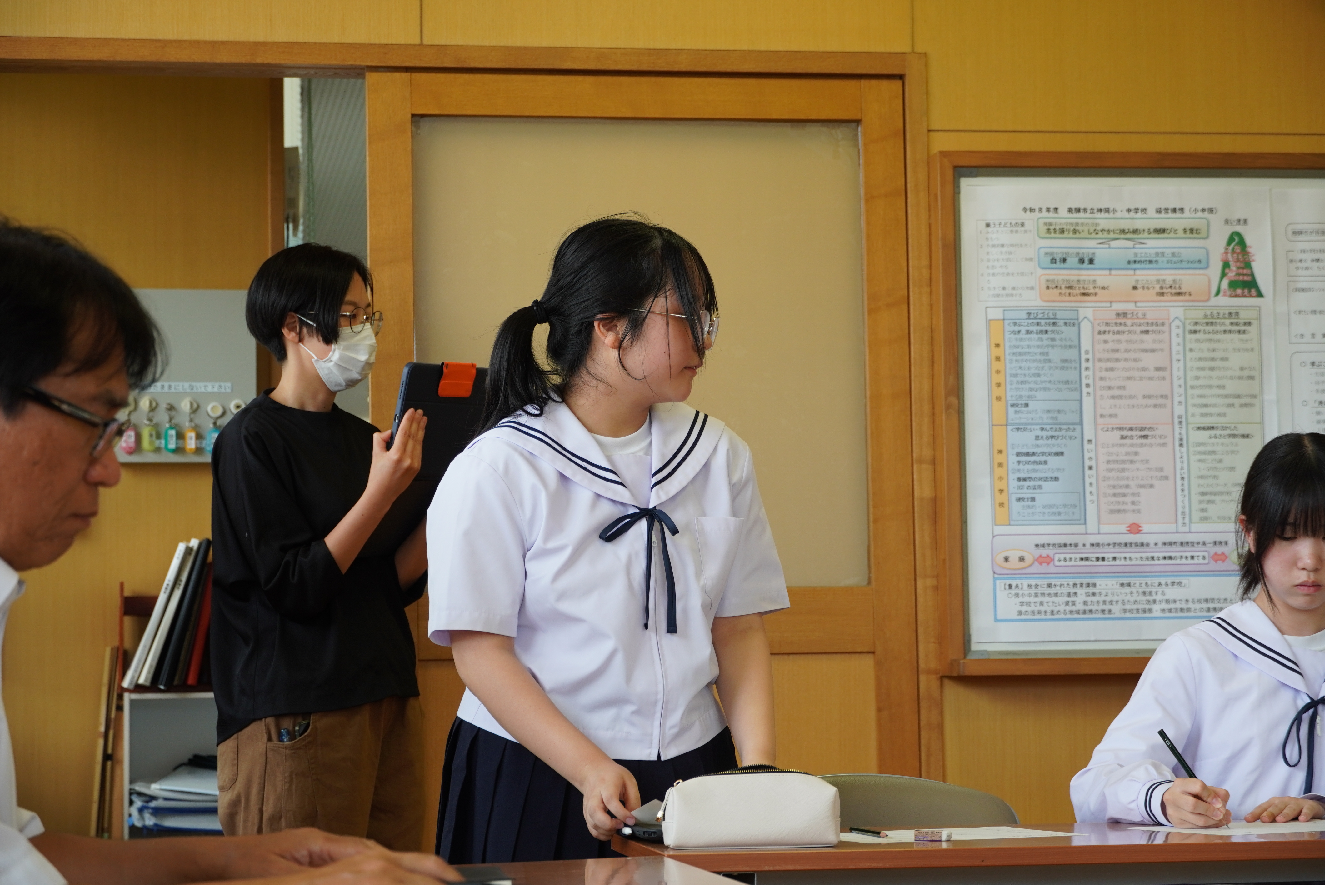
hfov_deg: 25.5
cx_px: 662
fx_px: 2928
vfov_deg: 17.2
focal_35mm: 80
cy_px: 442
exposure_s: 1/160
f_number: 5
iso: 320
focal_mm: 53
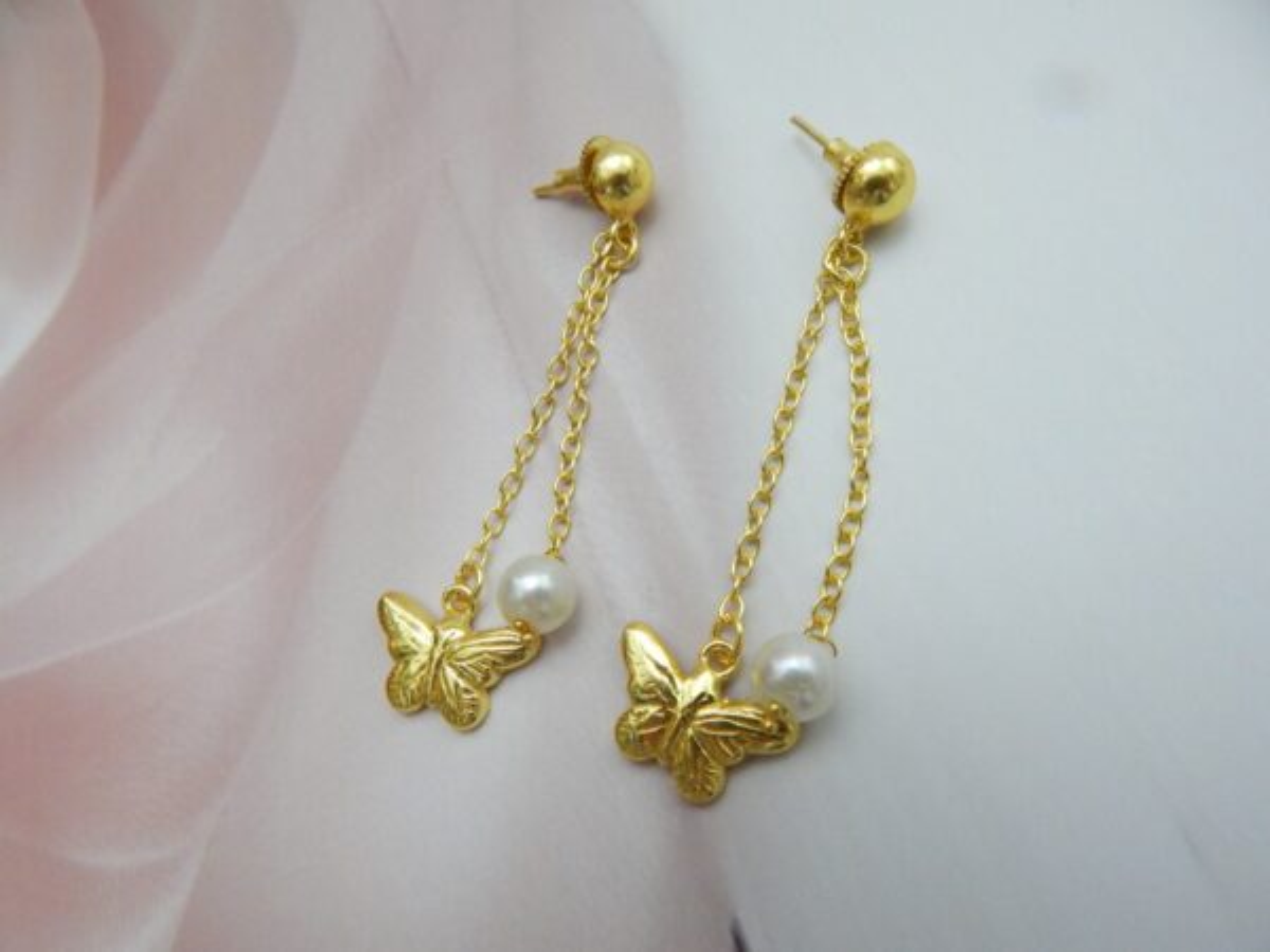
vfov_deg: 61.1
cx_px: 635
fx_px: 807
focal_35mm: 22
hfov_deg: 76.4
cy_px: 476
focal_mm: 4
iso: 400
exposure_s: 1/30
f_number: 3
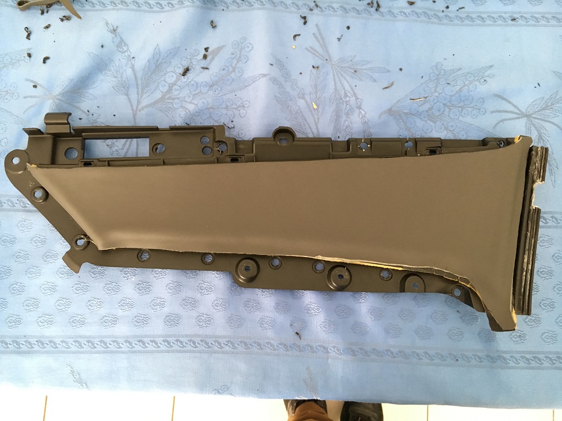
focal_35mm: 29
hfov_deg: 61.7
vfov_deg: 48.2
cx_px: 281
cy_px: 210
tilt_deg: -81.7
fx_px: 471
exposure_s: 1/20
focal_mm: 4.15
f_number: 2.2
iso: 200
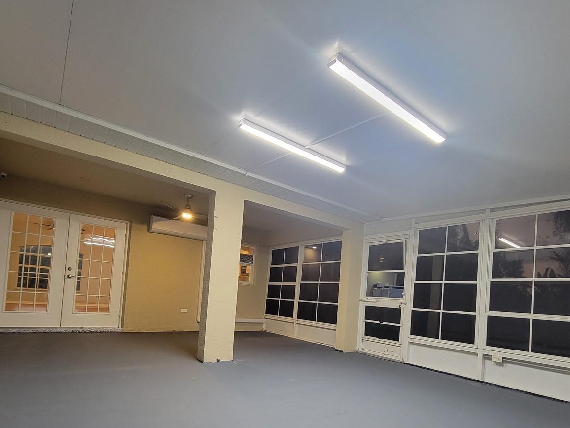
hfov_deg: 87.7
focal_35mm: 18
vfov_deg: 69.5
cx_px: 289
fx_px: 296
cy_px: 286
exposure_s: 1/60
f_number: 2.2
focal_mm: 2.2
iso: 250
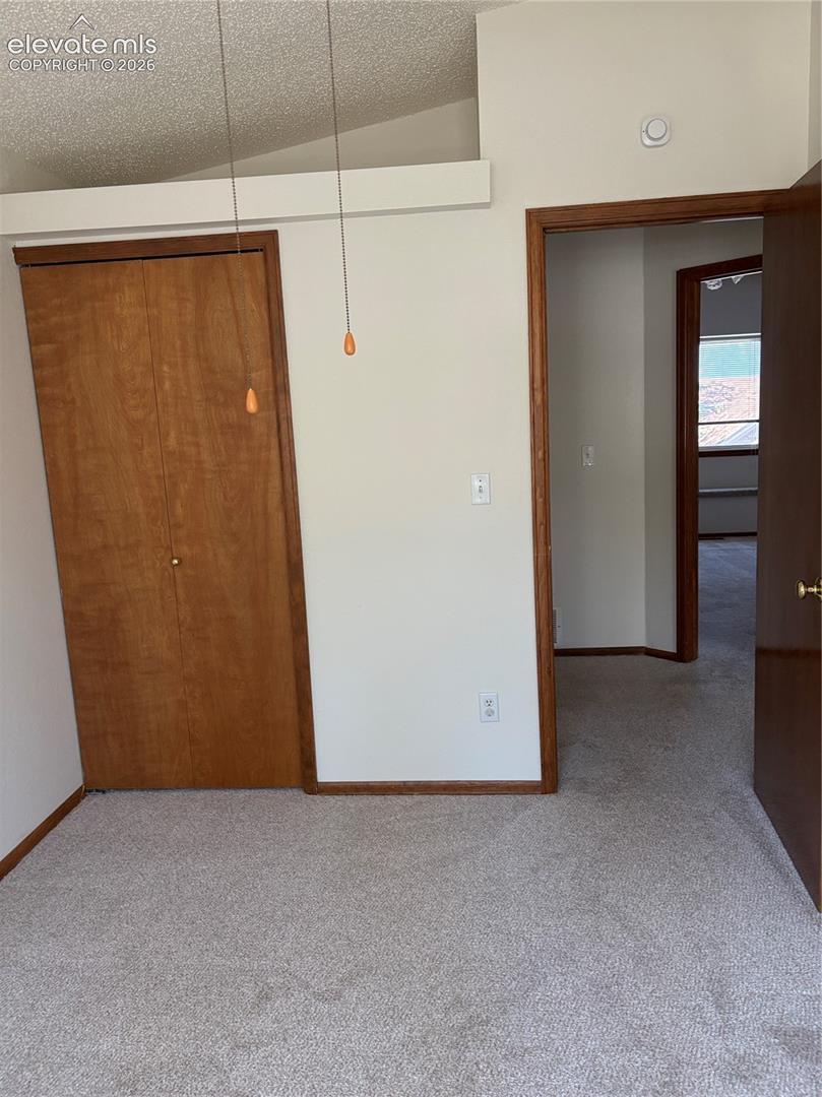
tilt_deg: -8.3
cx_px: 411
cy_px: 548
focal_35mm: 26
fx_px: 824
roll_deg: +2.6
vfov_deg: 67.3
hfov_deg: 53.0
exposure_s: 1/114
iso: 125
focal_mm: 5.96
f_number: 1.6
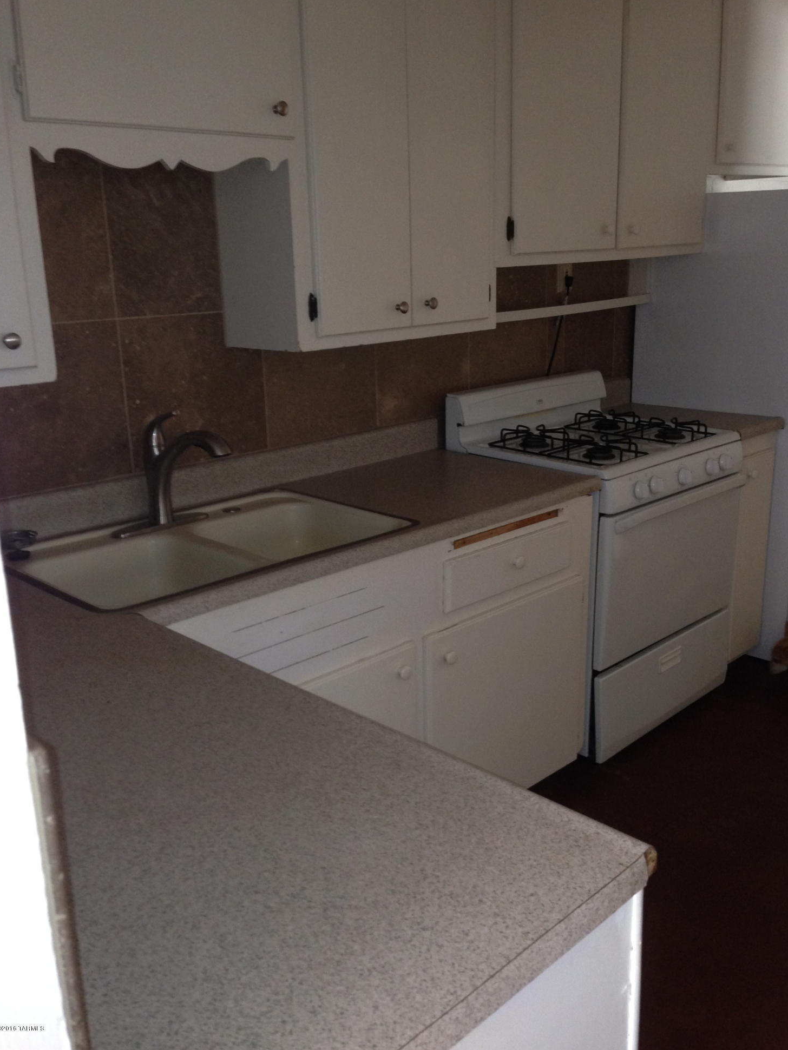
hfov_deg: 41.8
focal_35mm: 34
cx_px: 400
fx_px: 1032
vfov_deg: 54.0
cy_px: 521
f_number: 2.4
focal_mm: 4.12
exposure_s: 1/20
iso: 160
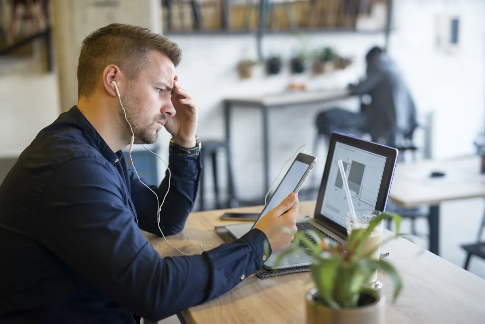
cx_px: 242
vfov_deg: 27.0
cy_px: 162
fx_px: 674
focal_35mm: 50
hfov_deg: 39.6
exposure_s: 1/100
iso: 320
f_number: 2
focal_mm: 50
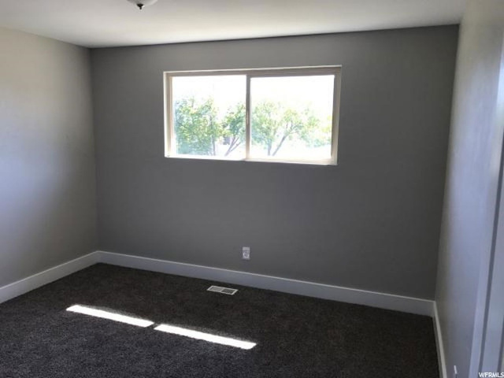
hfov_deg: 63.4
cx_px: 252
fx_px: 408
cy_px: 189
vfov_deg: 49.7
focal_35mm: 28
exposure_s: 1/120
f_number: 1.8
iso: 32
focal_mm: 3.99
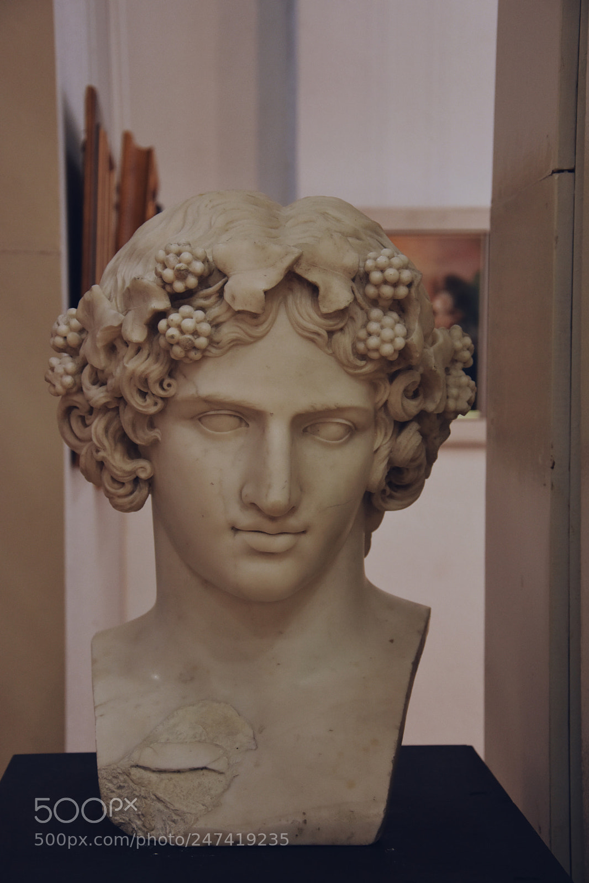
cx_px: 294
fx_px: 1768
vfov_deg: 28.1
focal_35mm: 72
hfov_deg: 18.9
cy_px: 442
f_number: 4.8
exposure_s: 1/60
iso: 1100
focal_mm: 48
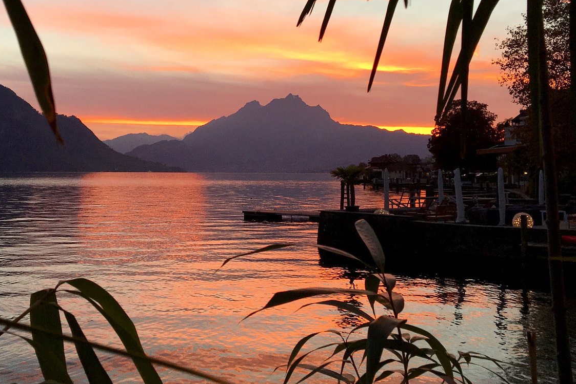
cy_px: 141
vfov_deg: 31.0
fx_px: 688
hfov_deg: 45.3
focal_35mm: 43
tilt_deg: +3.6
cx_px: 242
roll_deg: +0.2
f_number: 2.2
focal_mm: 4.15
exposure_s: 1/100
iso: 40
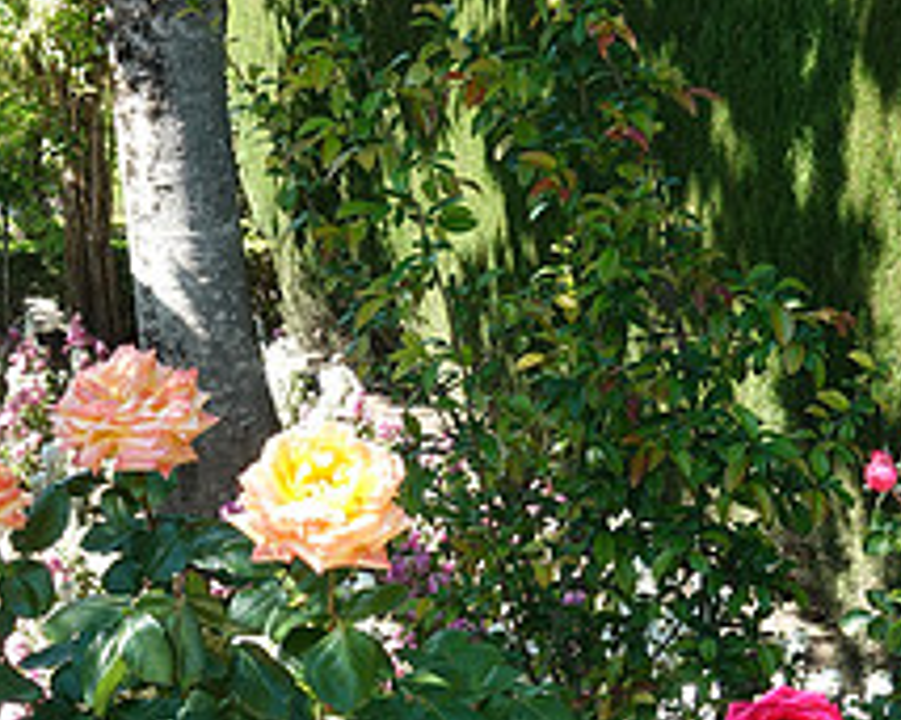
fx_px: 1626
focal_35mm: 61
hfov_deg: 30.7
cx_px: 295
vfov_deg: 25.0
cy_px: 402
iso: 125
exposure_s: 1/80
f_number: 5.6
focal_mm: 8.8
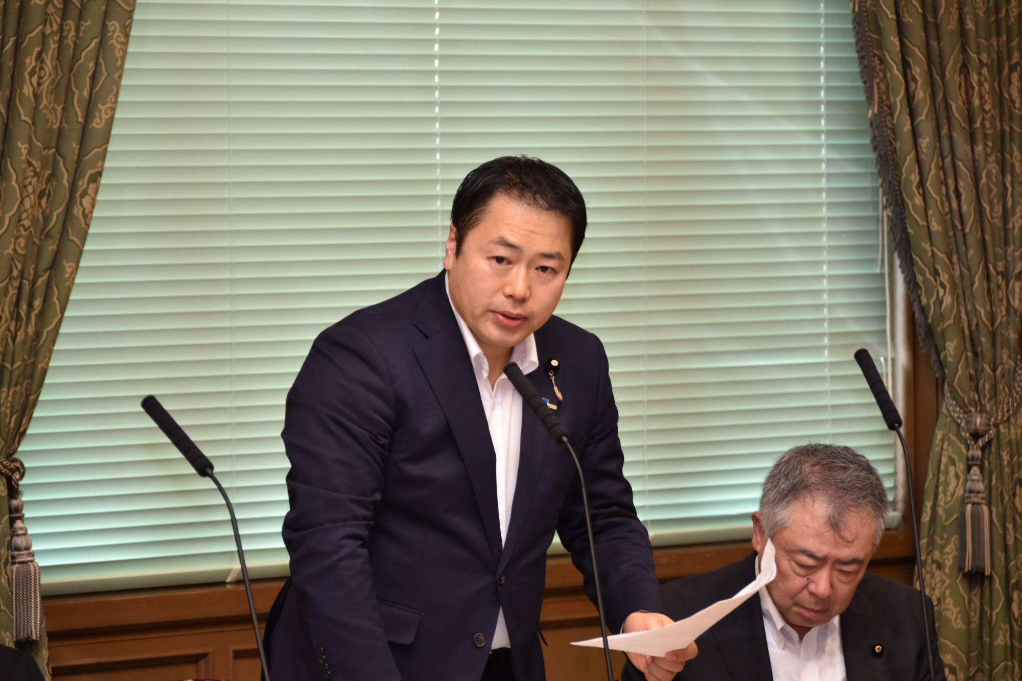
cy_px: 340
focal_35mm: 180
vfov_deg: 7.6
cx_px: 511
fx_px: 5109
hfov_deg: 11.4
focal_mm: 120
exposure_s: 1/60
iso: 640
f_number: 5.3
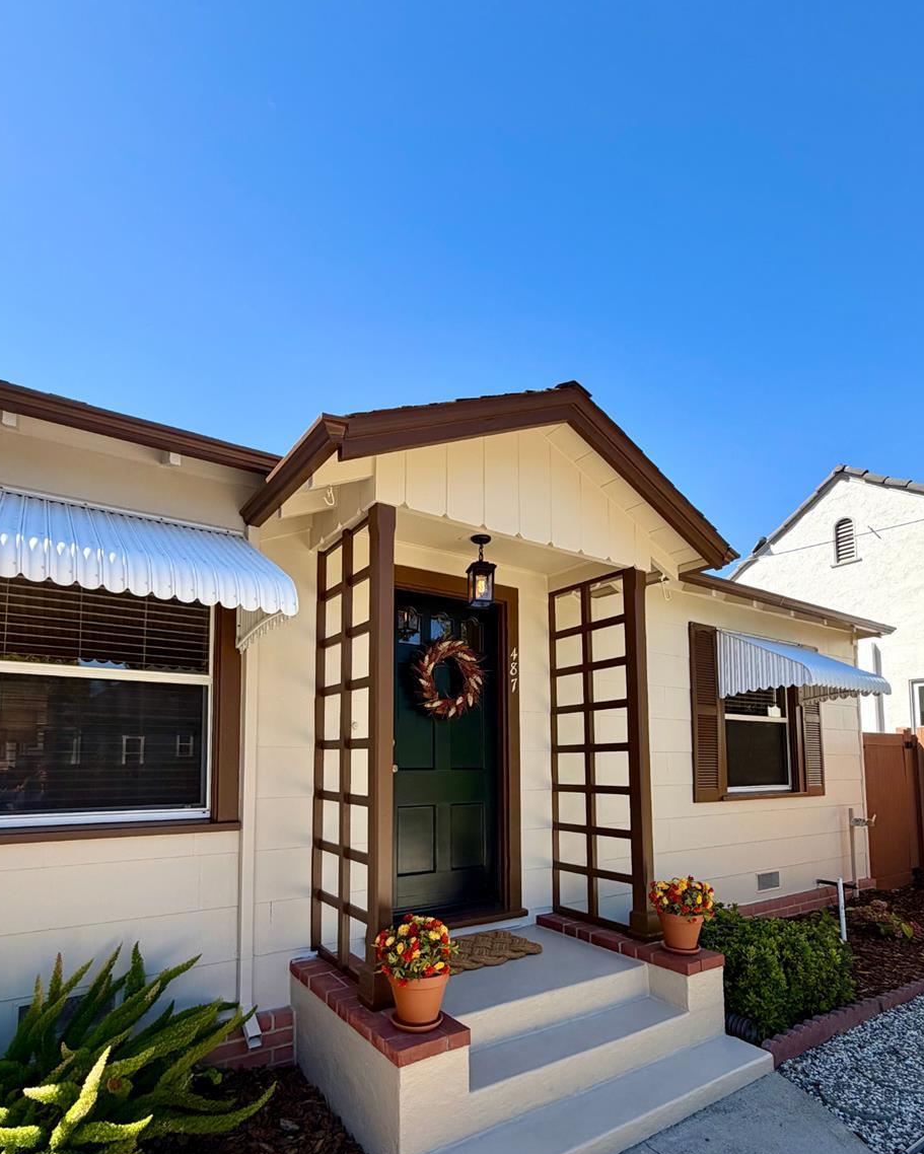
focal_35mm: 18
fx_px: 615
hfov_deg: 73.7
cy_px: 725
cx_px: 433
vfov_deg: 84.6
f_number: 2.2
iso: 40
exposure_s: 1/596
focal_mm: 2.22
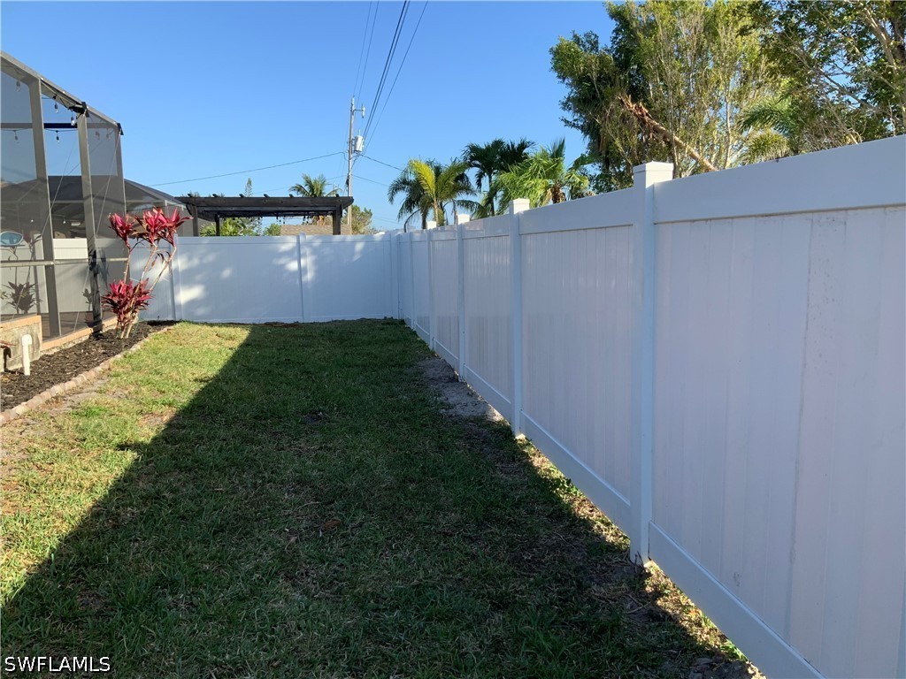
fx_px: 759
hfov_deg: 61.7
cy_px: 340
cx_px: 453
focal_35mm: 29
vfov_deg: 48.2
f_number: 1.8
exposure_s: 1/978
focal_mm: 3
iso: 16
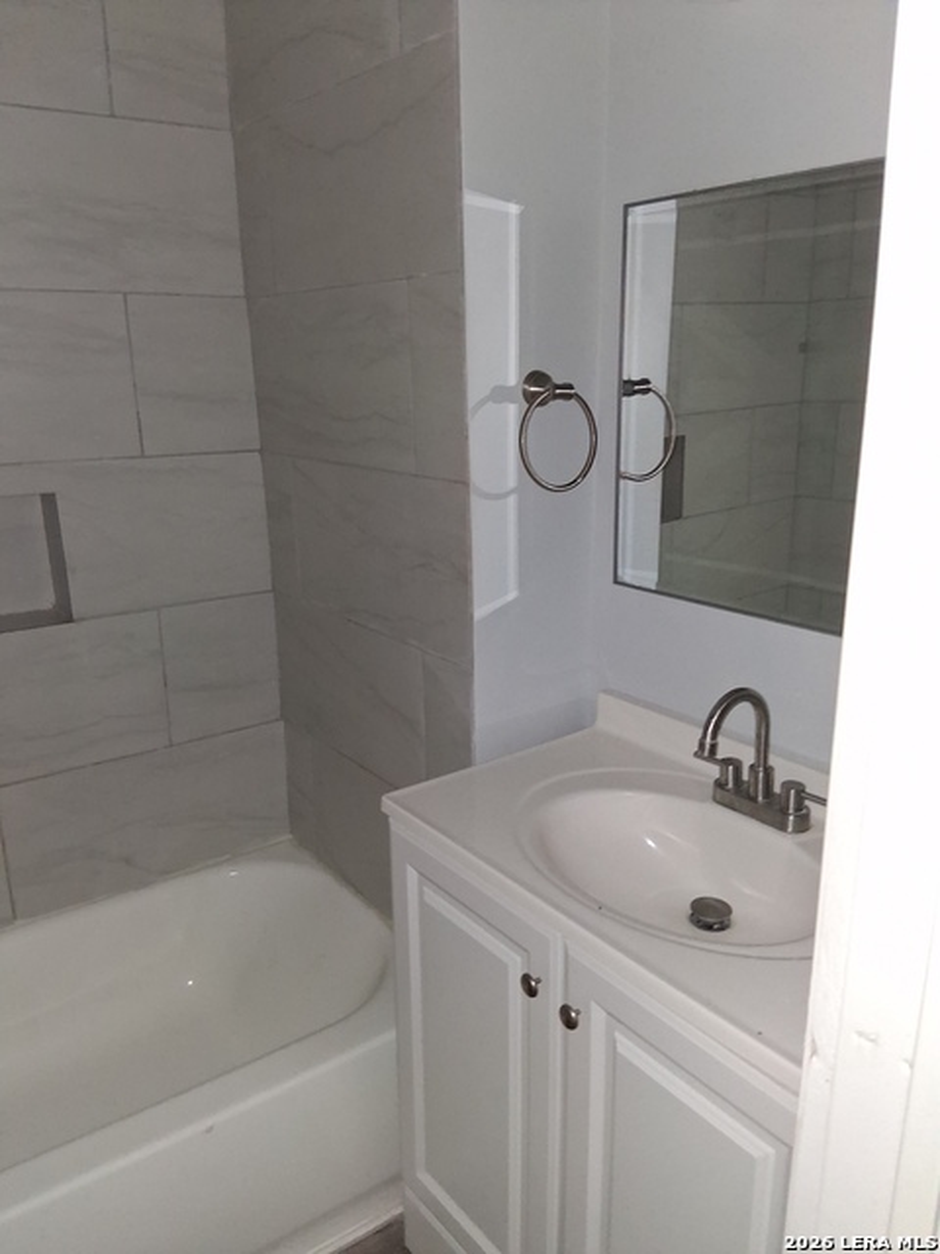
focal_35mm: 26
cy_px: 627
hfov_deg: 53.1
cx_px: 470
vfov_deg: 67.3
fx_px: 941
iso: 25
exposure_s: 1/17
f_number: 1.8
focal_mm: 3.98
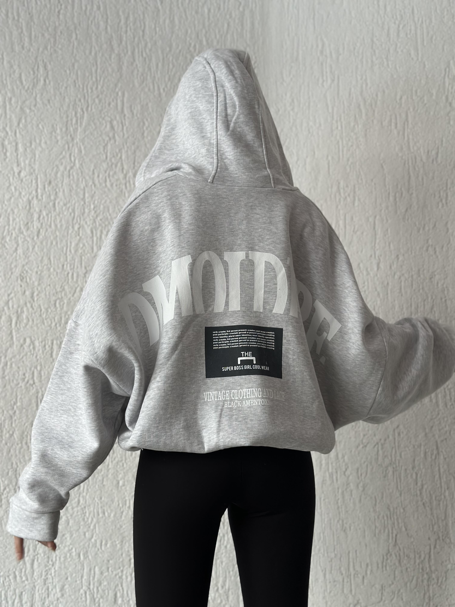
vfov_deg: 39.7
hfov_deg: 30.3
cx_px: 228
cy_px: 304
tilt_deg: +5.6
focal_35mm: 48
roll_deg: +0.3
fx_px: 841
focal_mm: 6.86
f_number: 1.78
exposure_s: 1/60
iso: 125
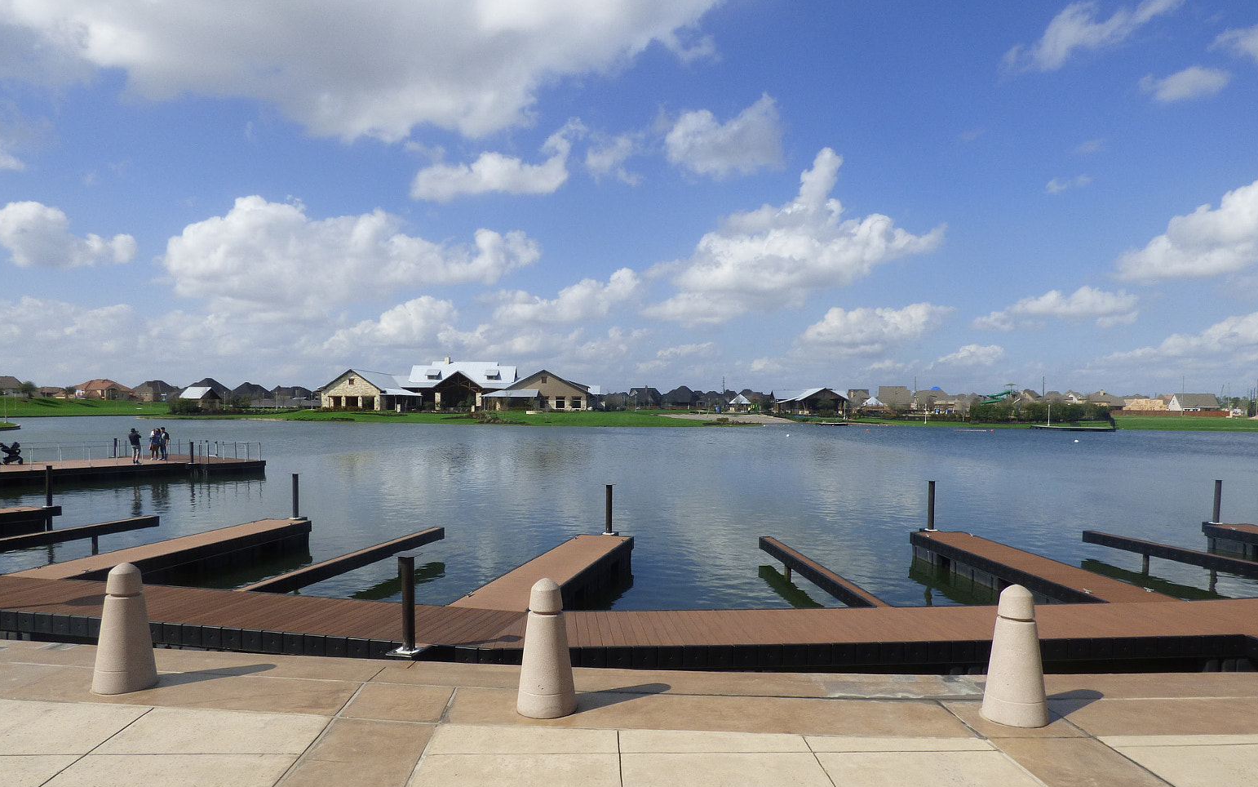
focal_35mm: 22
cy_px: 449
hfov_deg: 79.6
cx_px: 622
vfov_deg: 54.9
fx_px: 754
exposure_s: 1/2000
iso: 100
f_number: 3.5
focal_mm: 3.58
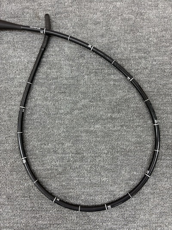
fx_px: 172
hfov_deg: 53.0
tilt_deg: -85.0
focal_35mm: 26
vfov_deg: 67.3
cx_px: 86
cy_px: 115
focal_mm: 5.96
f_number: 1.6
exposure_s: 1/120
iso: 125
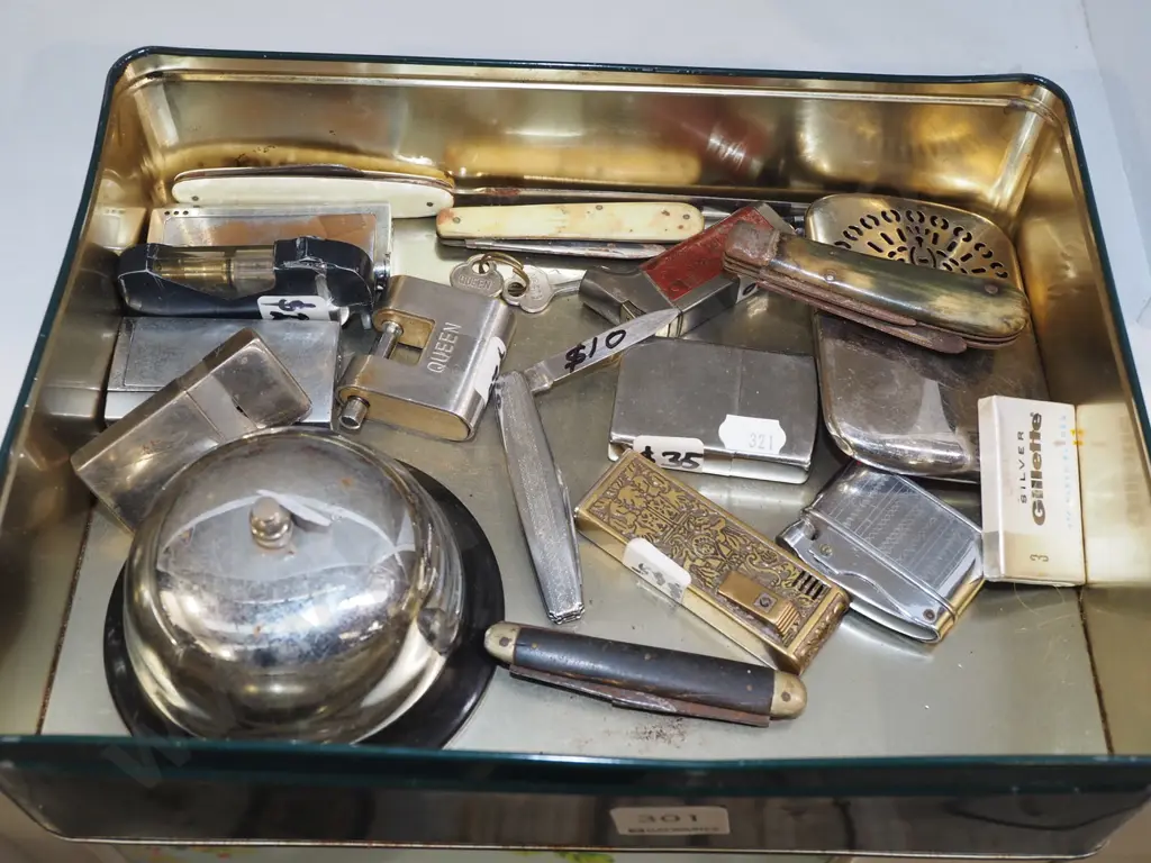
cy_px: 432
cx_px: 576
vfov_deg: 37.7
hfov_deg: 49.0
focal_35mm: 38
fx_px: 1264
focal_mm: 19
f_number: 5.6
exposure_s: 1/60
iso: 1000
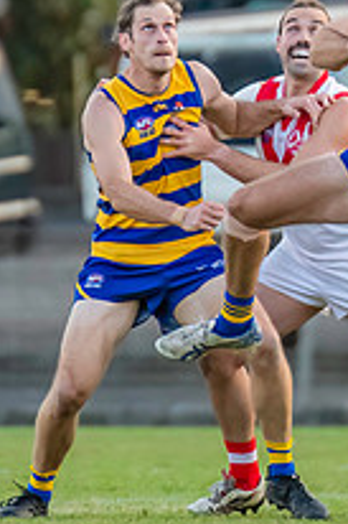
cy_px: 23
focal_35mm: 1708
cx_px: 298
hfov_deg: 0.8
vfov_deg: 1.2
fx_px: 24806
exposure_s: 1/1600
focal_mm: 420
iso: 3600
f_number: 4
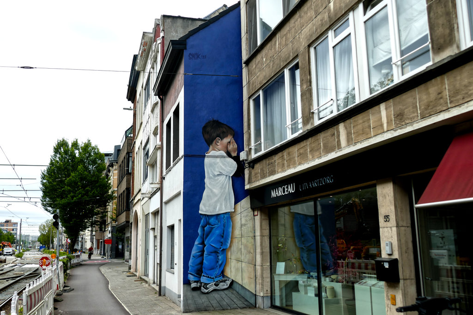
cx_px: 236
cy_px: 158
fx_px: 460
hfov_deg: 54.4
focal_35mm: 35
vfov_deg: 37.9
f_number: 3.1
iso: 125
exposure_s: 1/640
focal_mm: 12.6
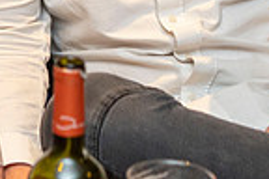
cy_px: -154
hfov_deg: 9.0
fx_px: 1651
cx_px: -192
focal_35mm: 221
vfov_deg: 6.1
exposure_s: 1/160
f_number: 4
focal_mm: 55
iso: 3200
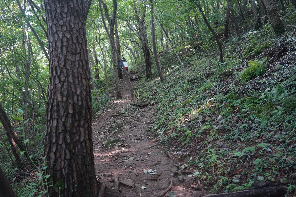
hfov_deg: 54.4
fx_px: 288
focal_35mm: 35
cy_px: 98
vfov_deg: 37.9
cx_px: 148
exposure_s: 1/100
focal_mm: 35
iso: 1600
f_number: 4
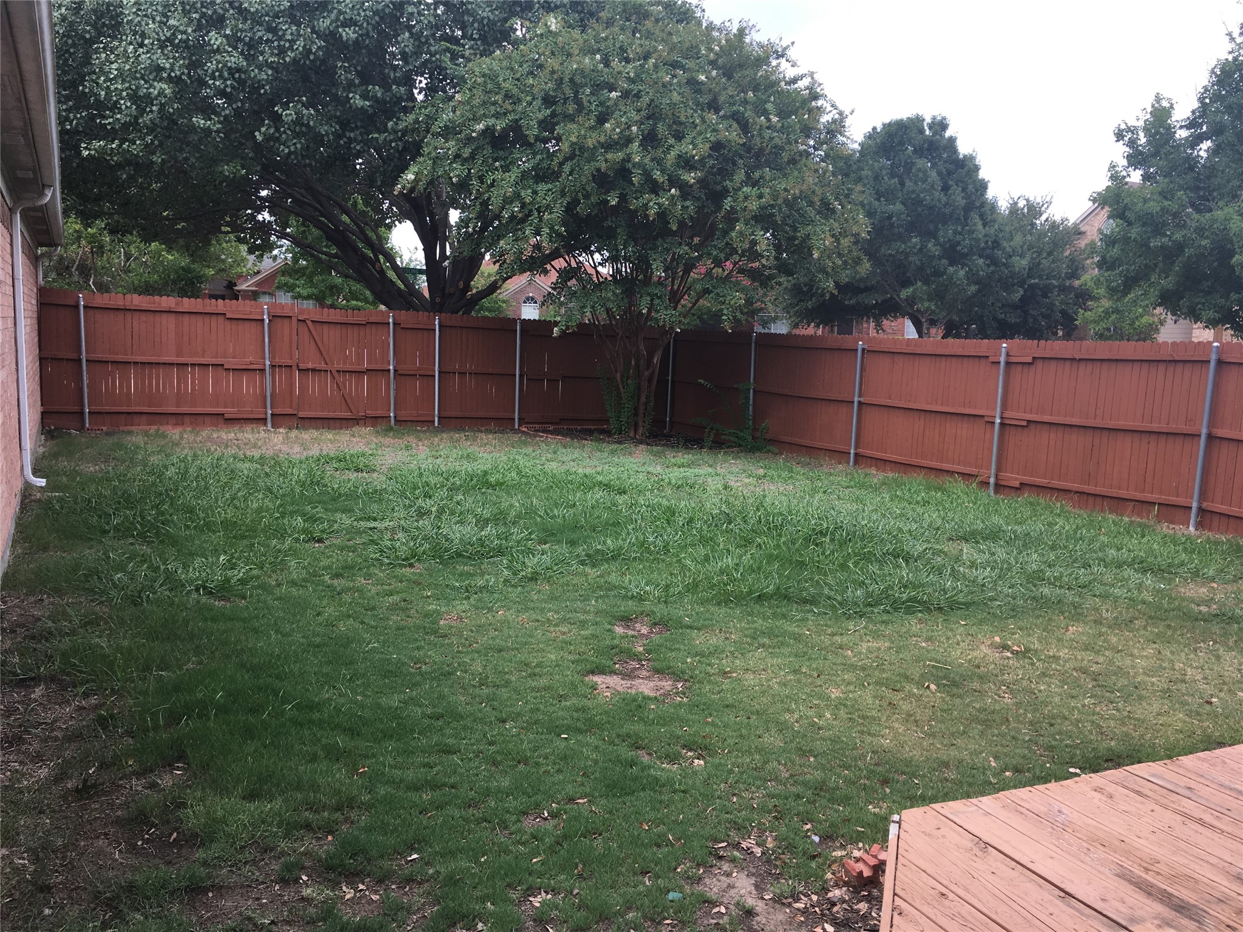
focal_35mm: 29
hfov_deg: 61.7
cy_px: 466
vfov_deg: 48.2
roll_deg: -0.5
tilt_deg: -7.3
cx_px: 622
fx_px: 1041
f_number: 2.2
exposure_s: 1/361
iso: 25
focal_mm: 4.15
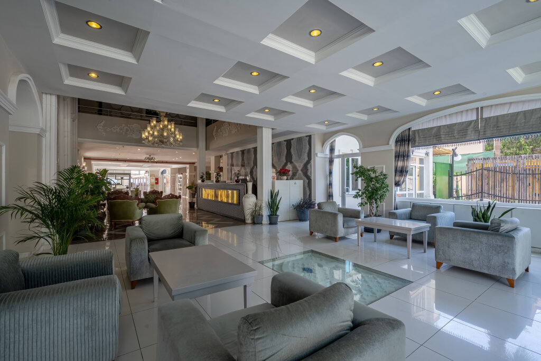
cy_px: 180
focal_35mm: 16
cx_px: 270
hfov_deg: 96.7
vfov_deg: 73.8
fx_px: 240
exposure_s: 1/1250
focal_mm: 16
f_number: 11
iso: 320
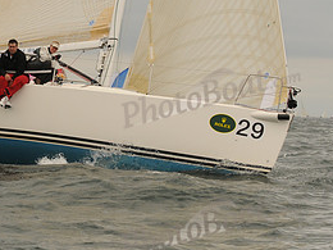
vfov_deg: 6.6
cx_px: 55
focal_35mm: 225
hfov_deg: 8.8
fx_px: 2164
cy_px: 47
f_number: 5.6
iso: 200
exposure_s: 1/800
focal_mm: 70
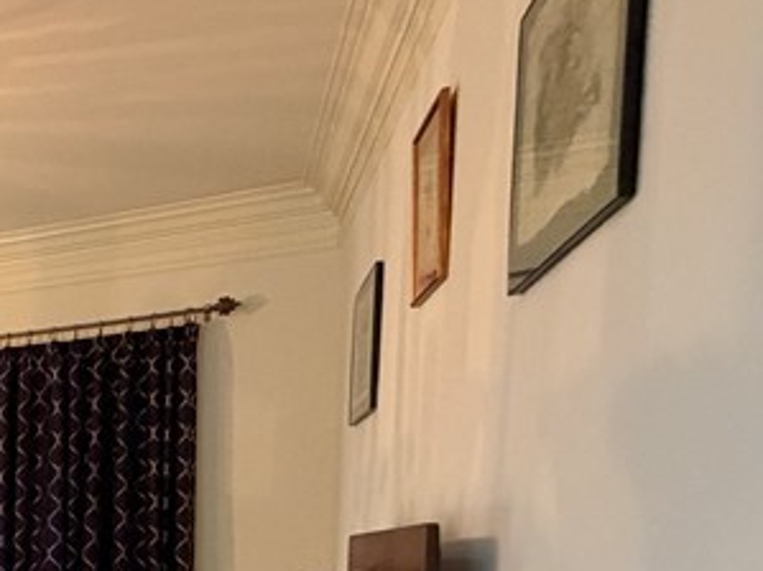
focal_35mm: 48
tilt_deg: -4.5
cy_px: 637
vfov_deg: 27.5
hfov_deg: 26.6
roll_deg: +0.1
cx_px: -416
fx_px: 1058
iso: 500
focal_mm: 2.22
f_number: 2.2
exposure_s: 1/60
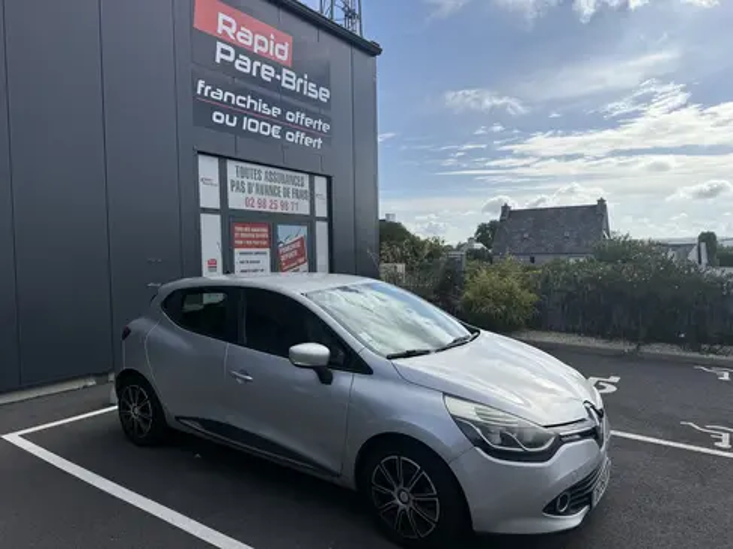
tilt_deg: -2.7
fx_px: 508
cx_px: 366
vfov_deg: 56.8
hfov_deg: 71.6
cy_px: 274
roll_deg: +0.7
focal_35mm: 24
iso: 100
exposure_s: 1/8130
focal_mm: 6.76
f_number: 1.78
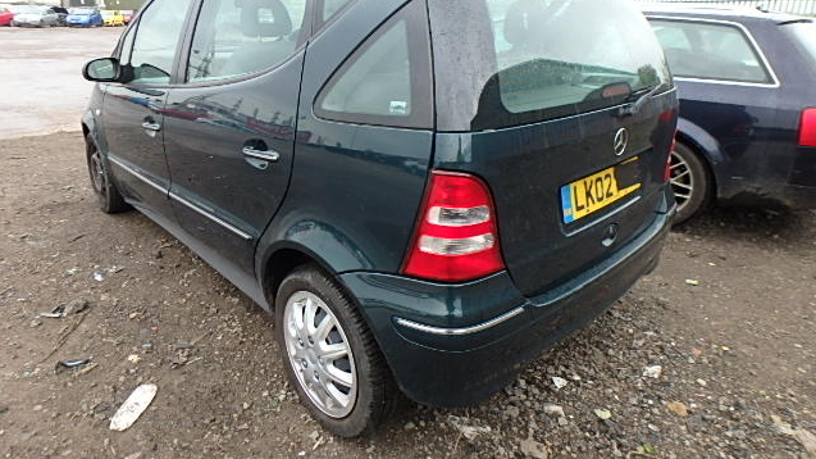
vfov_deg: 49.2
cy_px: 186
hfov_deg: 78.7
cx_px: 407
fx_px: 498
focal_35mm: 23
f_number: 3.5
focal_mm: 3.7
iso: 125
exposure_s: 1/160
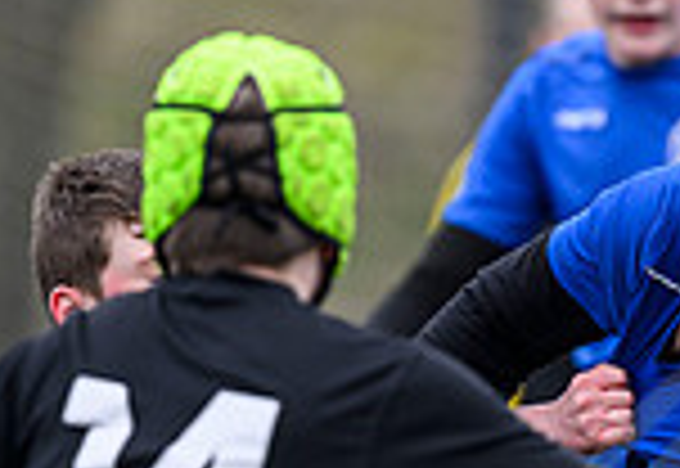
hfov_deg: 1.2
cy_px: 624
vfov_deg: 0.8
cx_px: 863
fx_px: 33680
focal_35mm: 1765
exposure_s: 1/1600
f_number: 3.5
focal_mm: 400
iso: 500
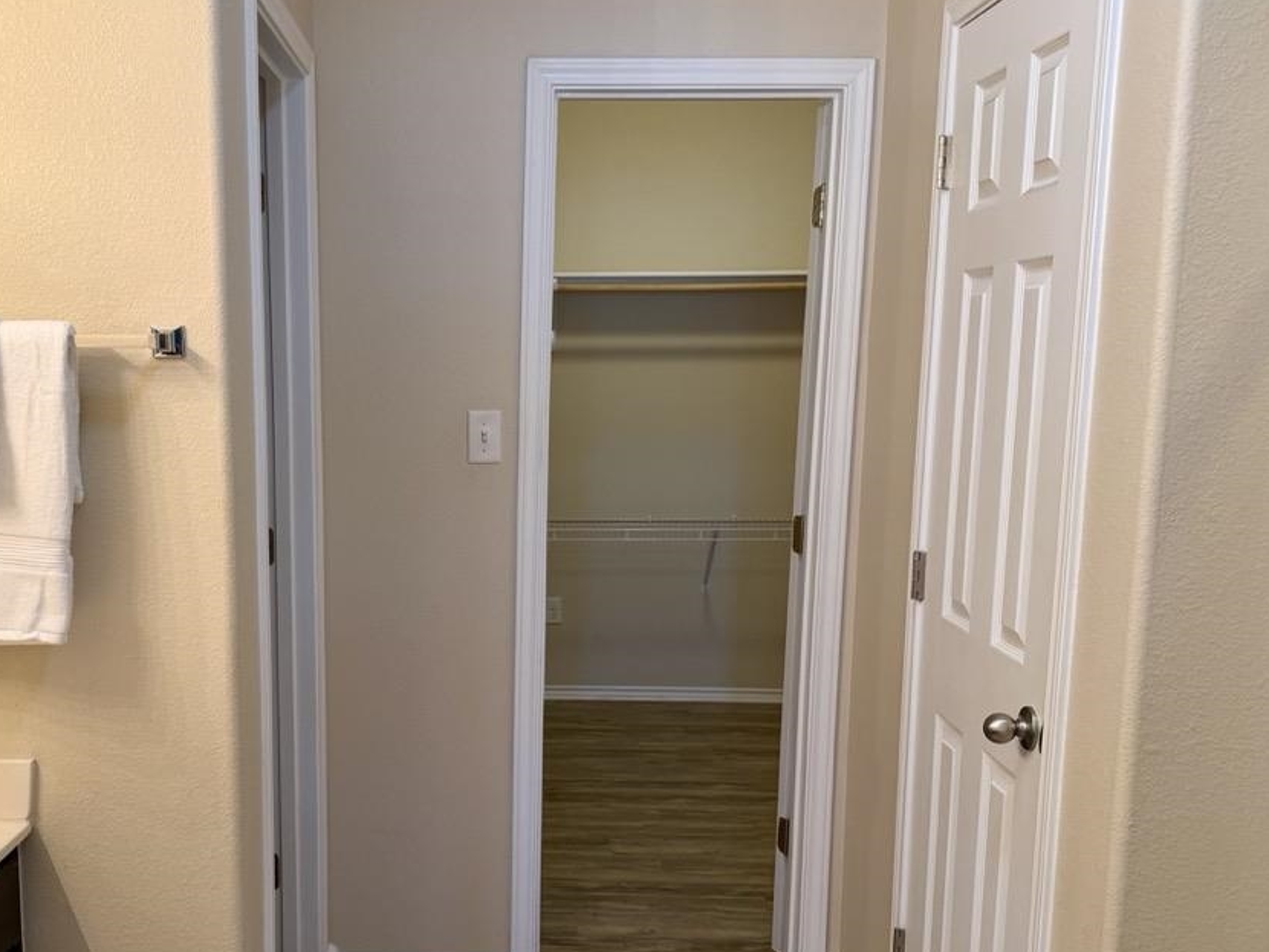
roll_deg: +0.2
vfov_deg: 38.4
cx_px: 443
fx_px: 1357
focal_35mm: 37
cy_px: 594
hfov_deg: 49.4
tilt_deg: -9.6
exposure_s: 1/60
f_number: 1.78
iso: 125
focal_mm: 6.76
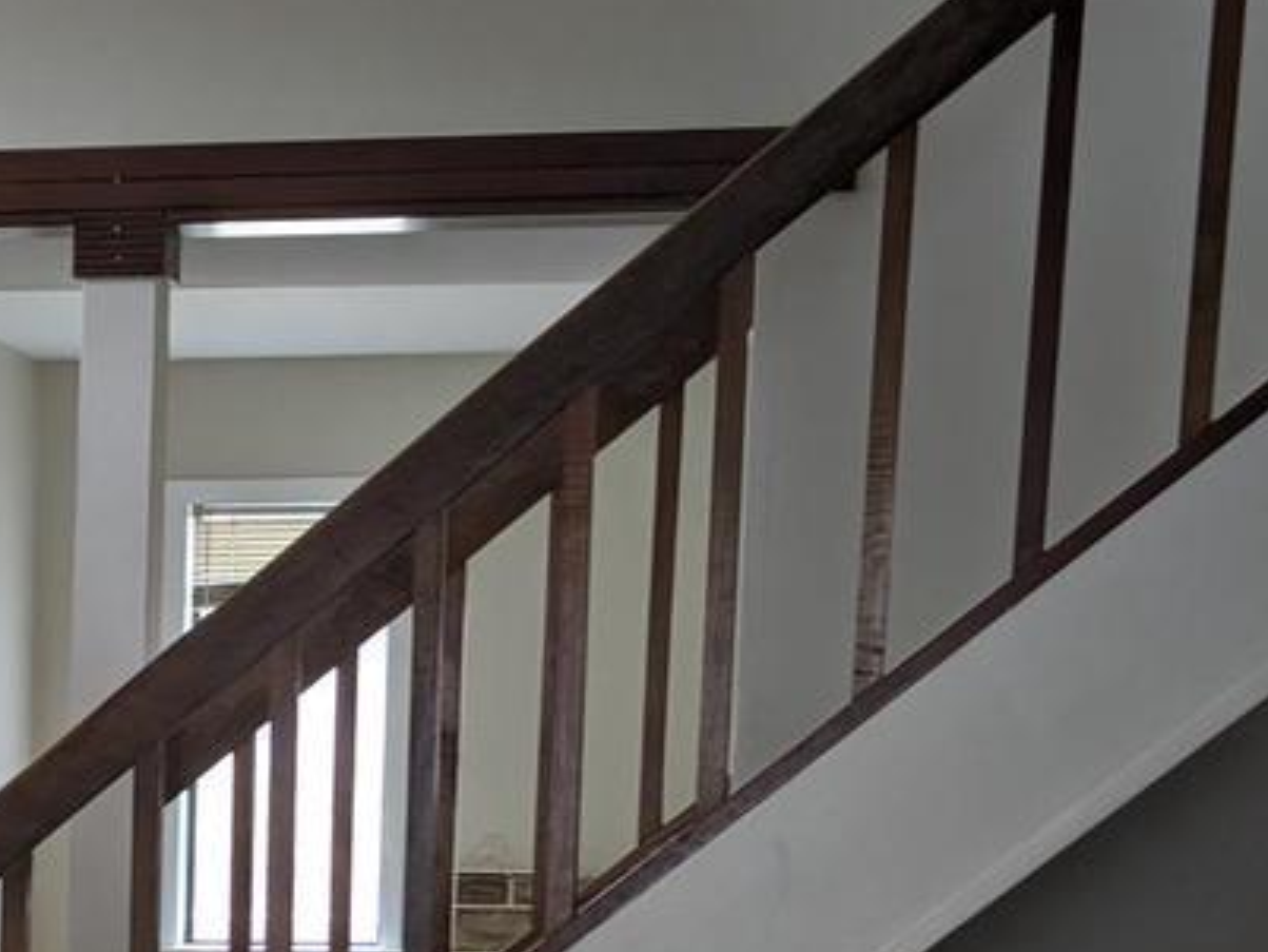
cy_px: 1335
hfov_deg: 19.4
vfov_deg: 14.4
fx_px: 3554
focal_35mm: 97
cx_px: -120
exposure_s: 1/30
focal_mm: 4.44
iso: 75
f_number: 1.8
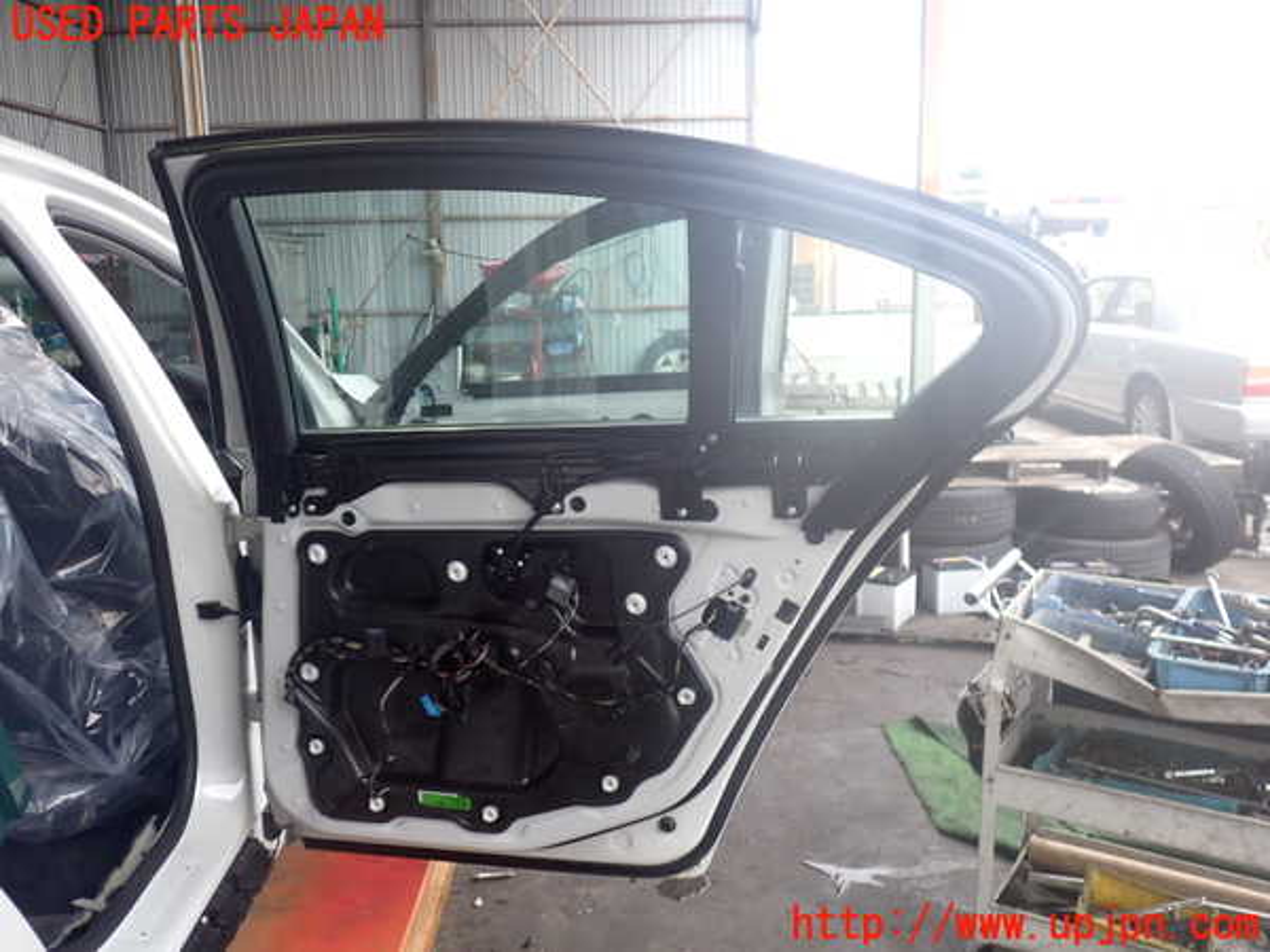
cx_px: 635
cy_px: 476
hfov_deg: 60.0
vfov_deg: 46.8
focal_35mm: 30
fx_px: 1101
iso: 200
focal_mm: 5.4
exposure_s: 1/100
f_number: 2.3
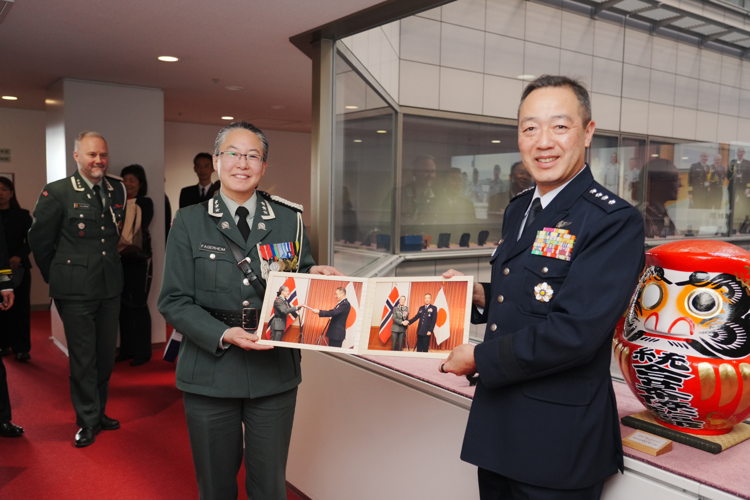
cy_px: 250
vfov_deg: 43.6
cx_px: 375
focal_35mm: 30
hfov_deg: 61.9
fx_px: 625
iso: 1600
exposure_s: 1/200
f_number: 4
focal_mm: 30
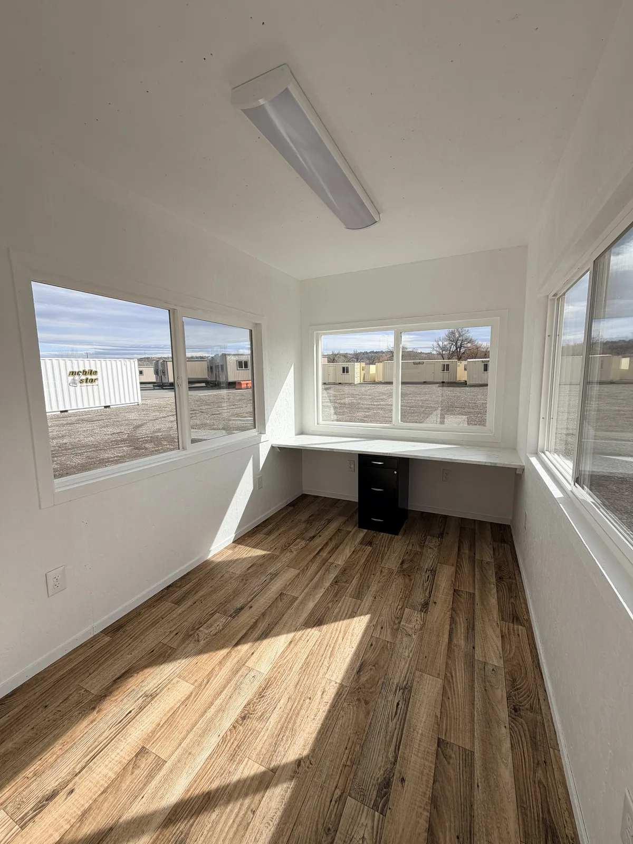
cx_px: 316
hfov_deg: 85.7
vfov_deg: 102.1
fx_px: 341
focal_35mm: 14
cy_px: 422
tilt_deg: -8.2
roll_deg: +1.5
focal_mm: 2.22
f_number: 2.2
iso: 25
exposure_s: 1/770
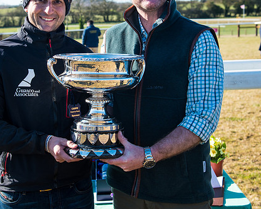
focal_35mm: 77
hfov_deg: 24.7
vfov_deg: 19.8
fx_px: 594
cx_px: 95
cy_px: 61
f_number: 5
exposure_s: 1/200
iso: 125
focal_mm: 46
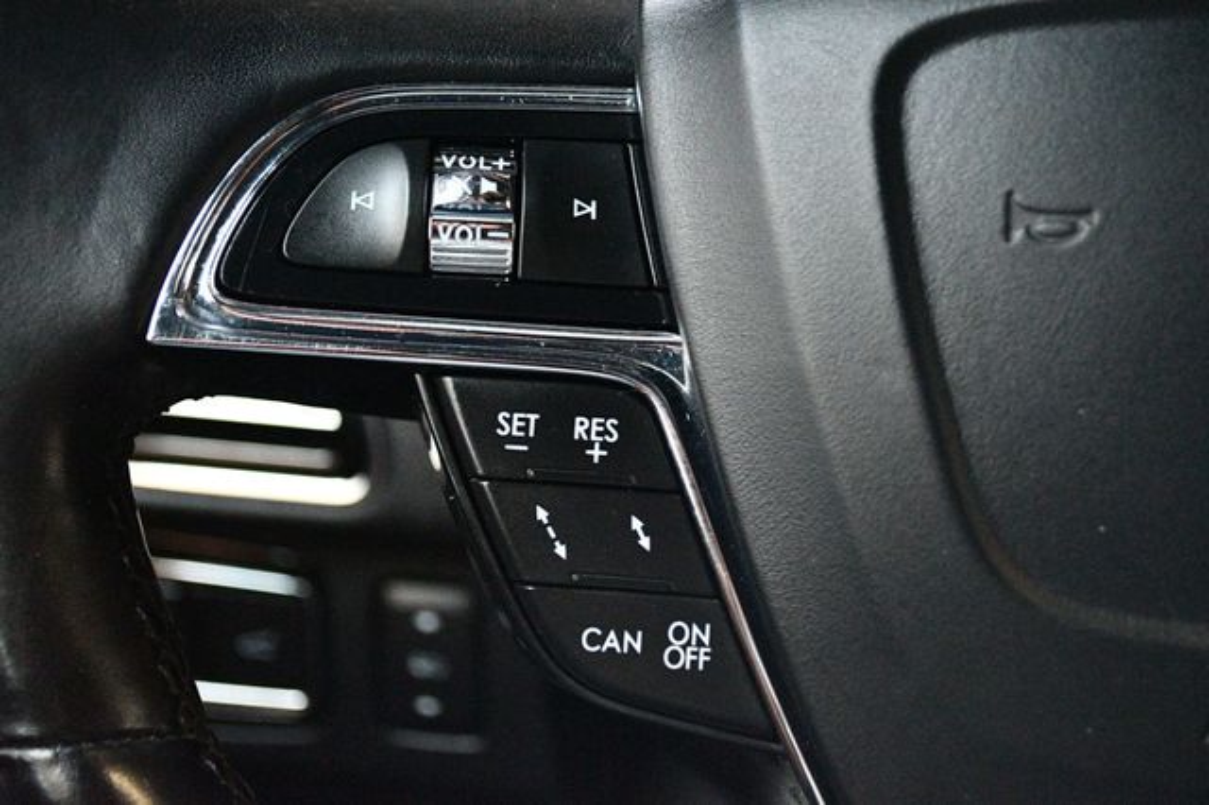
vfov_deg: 25.0
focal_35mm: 54
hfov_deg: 36.9
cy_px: 402
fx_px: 1812
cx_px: 604
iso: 10000
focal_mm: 36
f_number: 5
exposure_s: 1/60
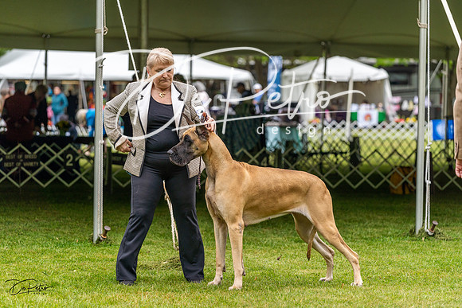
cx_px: 231
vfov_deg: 10.6
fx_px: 1656
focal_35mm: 129
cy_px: 154
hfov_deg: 15.9
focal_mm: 129
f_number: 4
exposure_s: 1/800
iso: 500
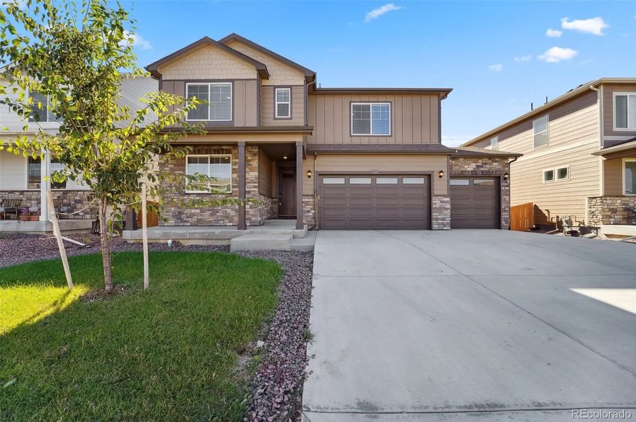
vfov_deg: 81.1
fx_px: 247
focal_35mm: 14
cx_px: 318
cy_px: 211
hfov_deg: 104.3
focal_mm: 14
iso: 400
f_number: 11
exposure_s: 1/200
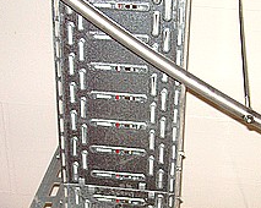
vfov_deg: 19.5
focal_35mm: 78
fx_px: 602
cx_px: 143
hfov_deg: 24.5
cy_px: 154
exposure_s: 1/45
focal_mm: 6.1
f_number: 2.8
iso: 160
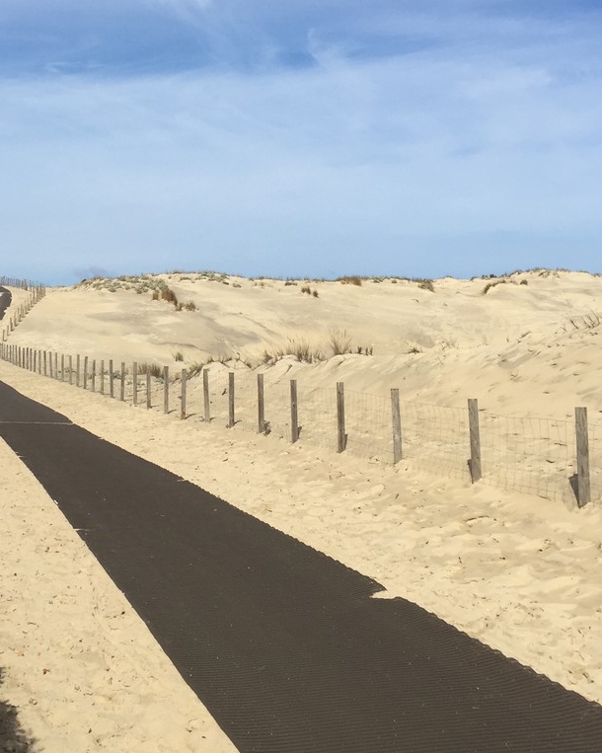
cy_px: 375
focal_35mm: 38
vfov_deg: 47.9
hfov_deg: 38.2
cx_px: 154
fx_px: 847
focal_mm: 4.15
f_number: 2.2
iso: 32
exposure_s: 1/3597
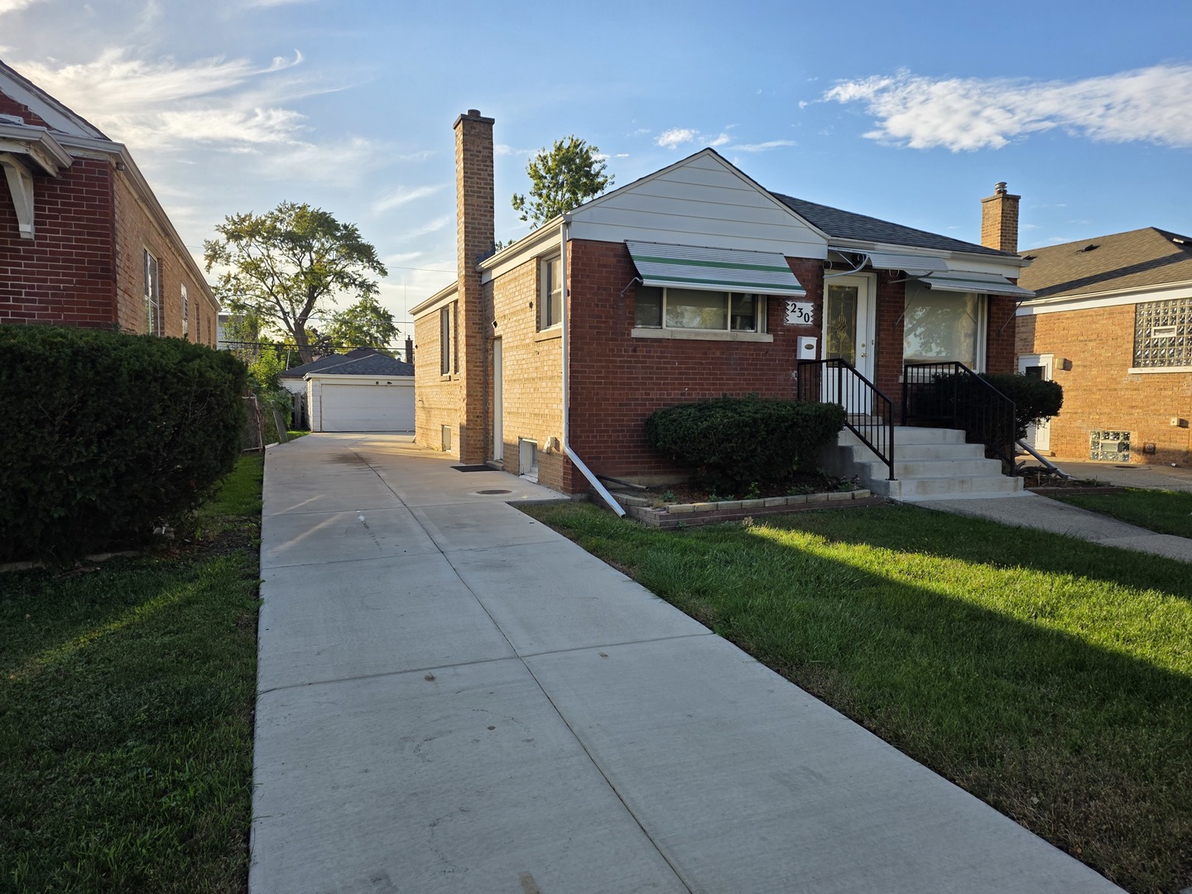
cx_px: 596
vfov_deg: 58.9
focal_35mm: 23
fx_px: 792
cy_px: 447
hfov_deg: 73.9
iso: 80
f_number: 1.7
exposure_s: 1/4057
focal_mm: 6.25
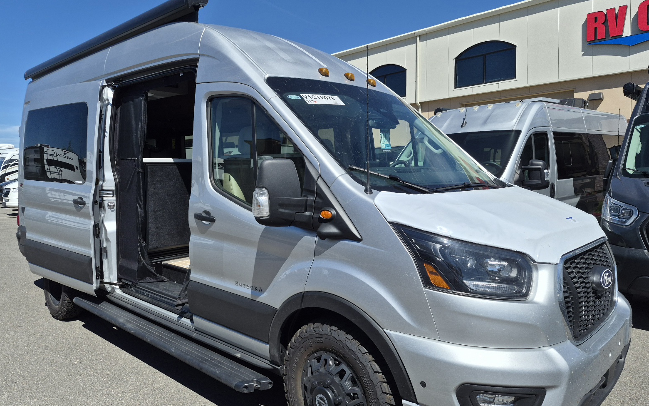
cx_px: 324
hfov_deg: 72.5
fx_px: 442
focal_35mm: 25
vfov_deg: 49.3
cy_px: 193
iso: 64
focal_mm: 5.4
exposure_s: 1/10000
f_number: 1.8
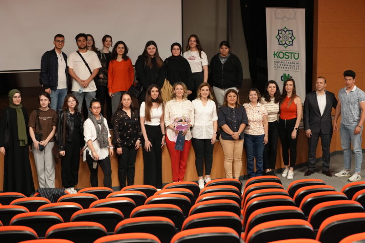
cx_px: 182
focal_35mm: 70
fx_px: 710
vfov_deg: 19.4
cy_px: 122
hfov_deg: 28.8
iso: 5000
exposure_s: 1/160
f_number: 4
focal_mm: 70
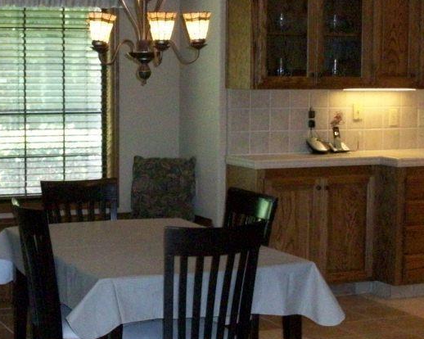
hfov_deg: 23.1
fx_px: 1029
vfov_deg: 18.7
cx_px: 124
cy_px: 111
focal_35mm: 82
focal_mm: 5.7
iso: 320
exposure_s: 1/60
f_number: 2.8
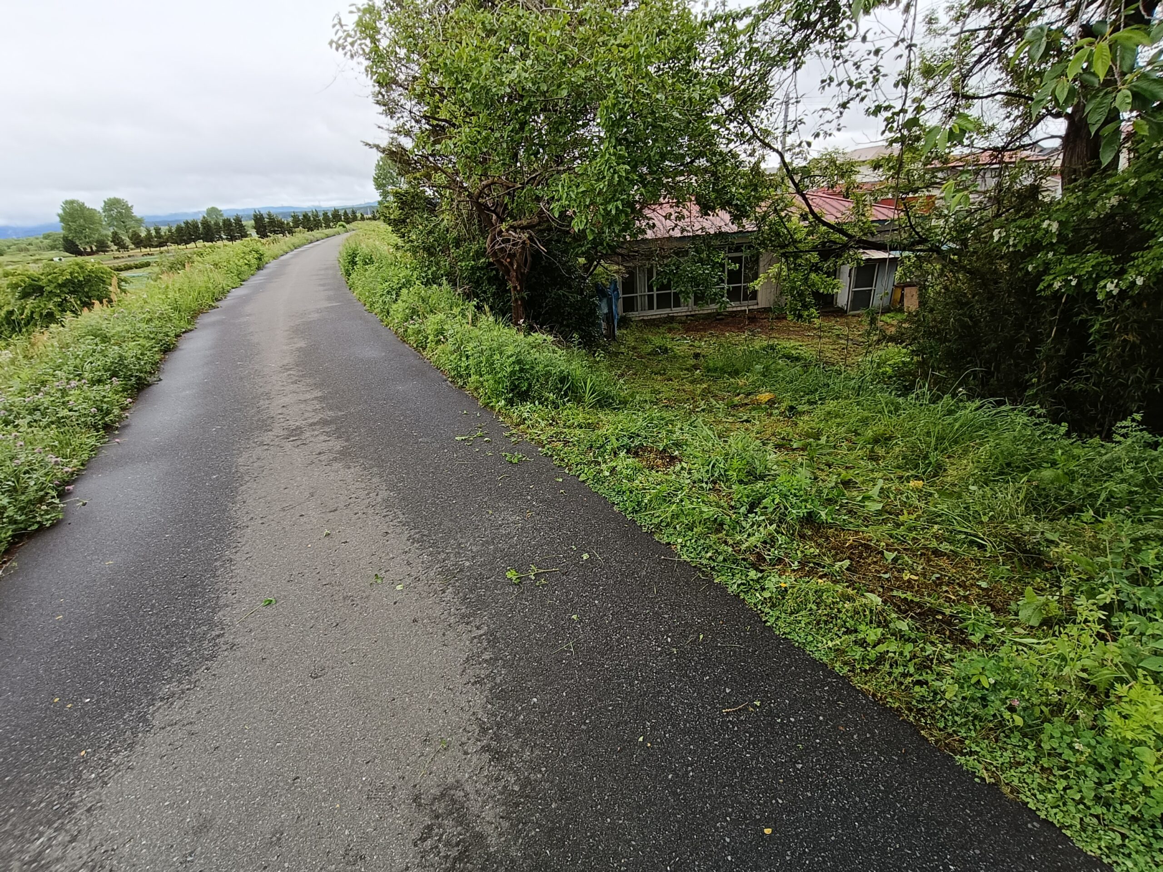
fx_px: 538
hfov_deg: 94.5
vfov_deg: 78.1
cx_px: 582
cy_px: 436
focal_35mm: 16
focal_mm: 1.68
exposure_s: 1/156
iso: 64
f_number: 2.2
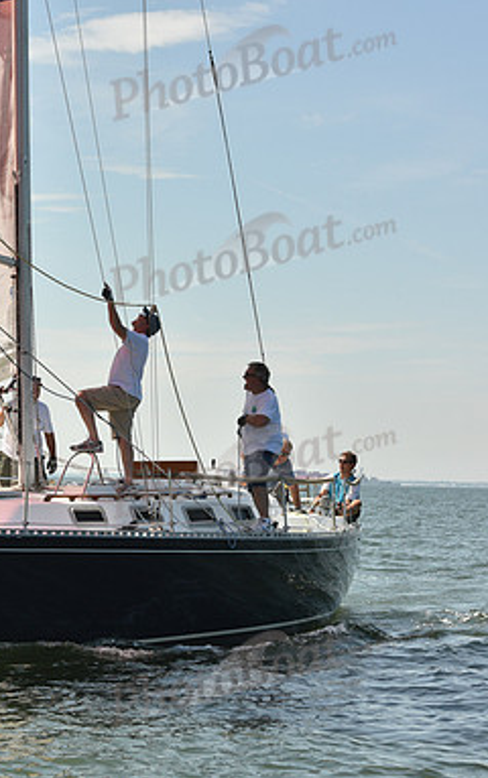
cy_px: 389
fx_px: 2294
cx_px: 6
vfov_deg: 19.3
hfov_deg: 12.0
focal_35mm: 108
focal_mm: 70
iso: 320
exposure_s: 1/1000
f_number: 9
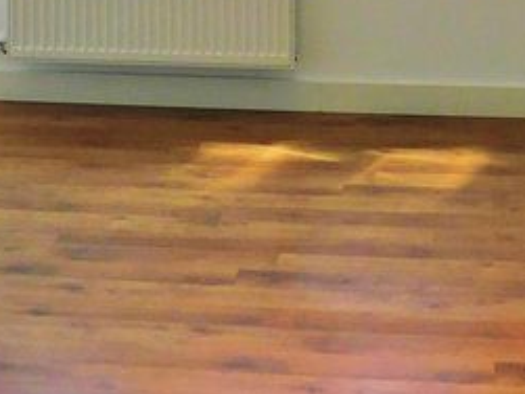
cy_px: -331
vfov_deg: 13.9
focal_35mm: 94
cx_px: 238
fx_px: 1425
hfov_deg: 20.9
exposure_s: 1/100
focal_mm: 4
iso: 125
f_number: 3
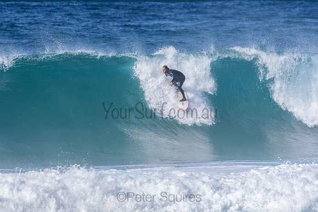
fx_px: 6626
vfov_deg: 1.8
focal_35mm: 750
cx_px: 159
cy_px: 106
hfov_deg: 2.7
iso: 250
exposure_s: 1/2000
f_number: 5.6
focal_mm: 500
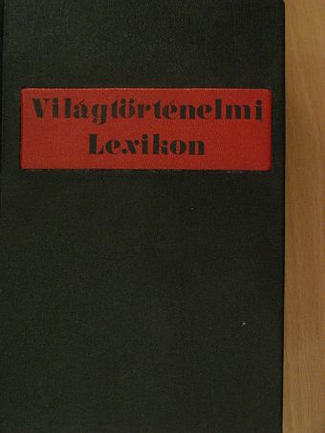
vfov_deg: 27.8
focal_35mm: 70
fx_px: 876
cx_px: 162
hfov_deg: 21.0
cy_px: 216
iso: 200
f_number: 3.5
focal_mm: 11.7
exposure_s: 1/23.3
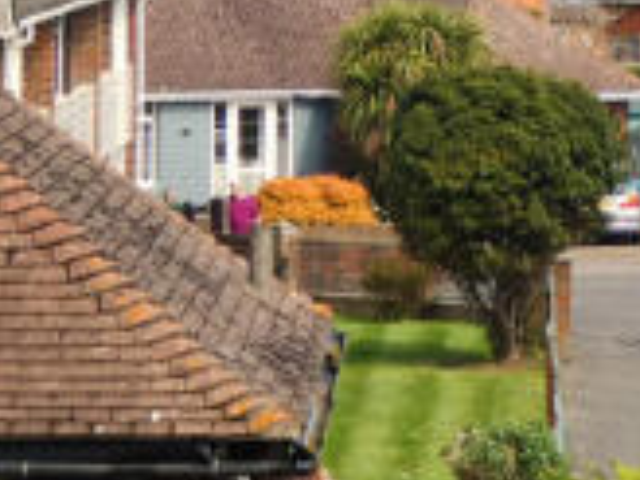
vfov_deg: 3.6
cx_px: 728
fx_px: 7580
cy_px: -287
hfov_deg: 4.8
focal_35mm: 410
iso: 80
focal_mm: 19.7
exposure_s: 1/400
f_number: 5
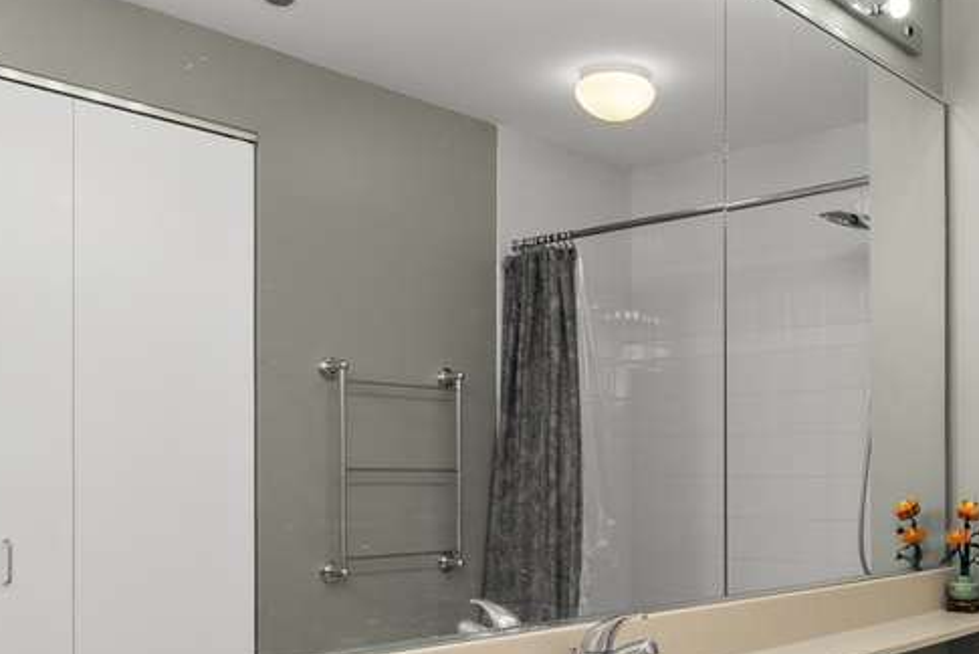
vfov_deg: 32.8
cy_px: 495
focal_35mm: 40
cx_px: 730
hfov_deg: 46.7
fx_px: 1088
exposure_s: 1/15
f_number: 8
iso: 640
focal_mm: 12
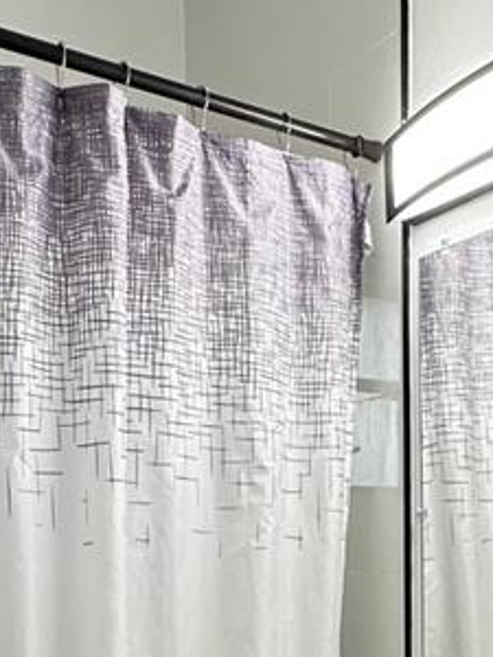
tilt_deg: +1.1
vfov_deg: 32.8
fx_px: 1063
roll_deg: +0.2
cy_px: 576
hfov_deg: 25.8
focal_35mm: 56
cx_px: 368
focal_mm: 2.22
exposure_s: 1/120
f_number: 2.2
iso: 200
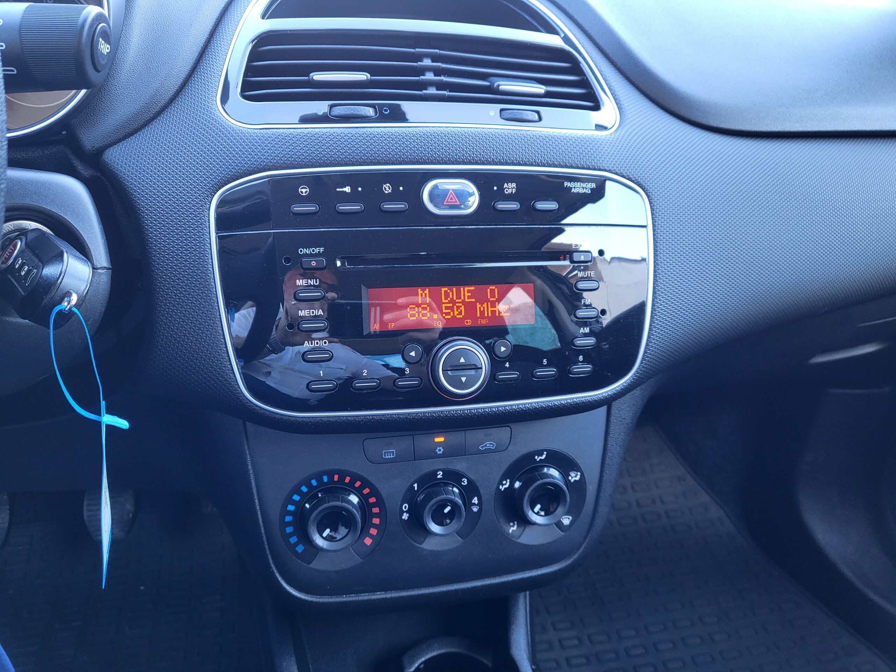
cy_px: 336
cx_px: 448
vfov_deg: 53.1
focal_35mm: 26
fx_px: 673
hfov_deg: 67.3
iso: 160
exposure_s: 1/100
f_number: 1.8
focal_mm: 4.25
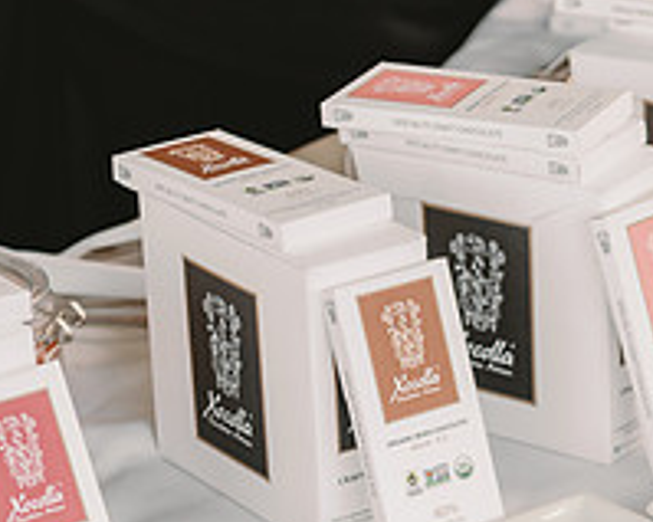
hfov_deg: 13.5
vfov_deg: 10.8
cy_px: 519
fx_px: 2743
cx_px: 564
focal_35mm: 142
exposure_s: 1/320
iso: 320
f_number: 4.5
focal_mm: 52
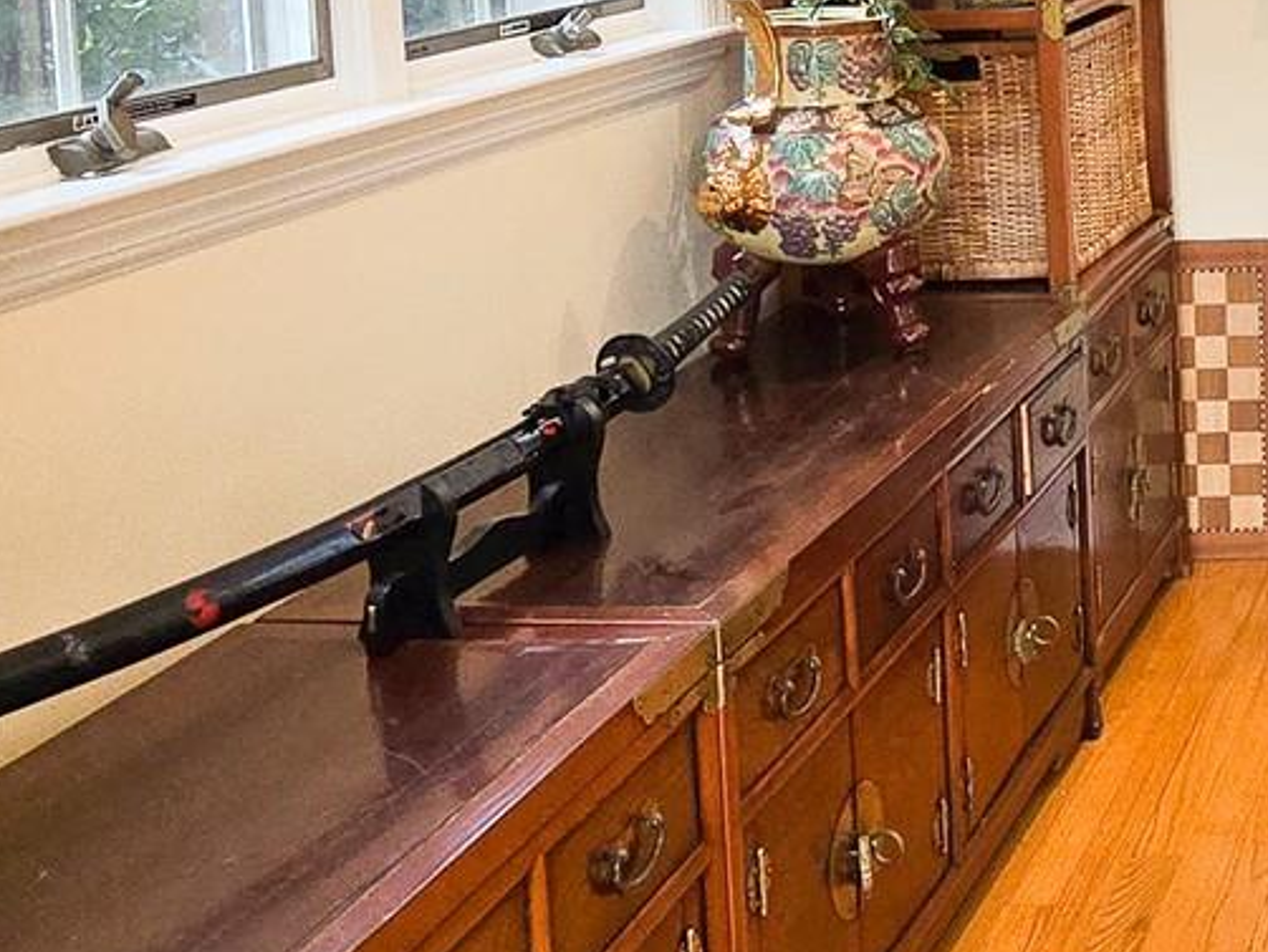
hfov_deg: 29.8
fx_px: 1942
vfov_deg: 25.7
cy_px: -71
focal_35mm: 53
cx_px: 1596
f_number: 2.2
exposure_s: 1/120
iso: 80
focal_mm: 2.2
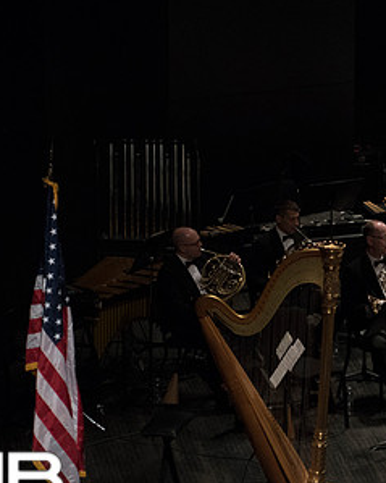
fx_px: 3643
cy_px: 216
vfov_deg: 7.6
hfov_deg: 6.0
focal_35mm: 255
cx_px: 407
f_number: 5.6
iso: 4000
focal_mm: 140
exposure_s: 1/500
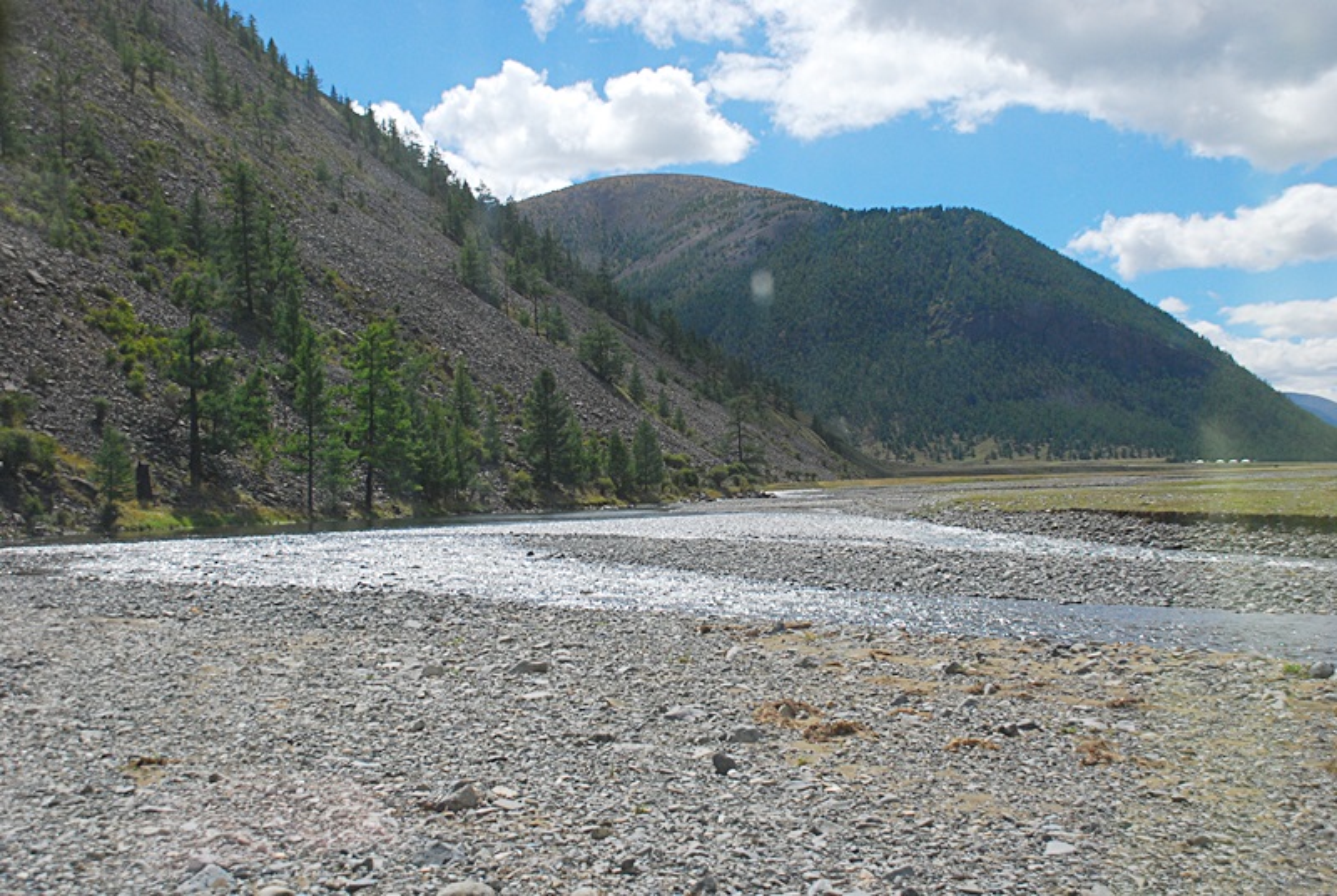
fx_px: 1785
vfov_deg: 28.2
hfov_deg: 41.1
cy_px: 448
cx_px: 668
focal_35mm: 48
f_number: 5.6
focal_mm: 32
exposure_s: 1/2000
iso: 400
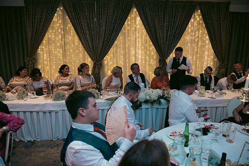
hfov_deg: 73.7
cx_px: 124
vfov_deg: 53.2
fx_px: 166
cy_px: 83
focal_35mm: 24
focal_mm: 24
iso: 800
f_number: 3.5
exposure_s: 1/160
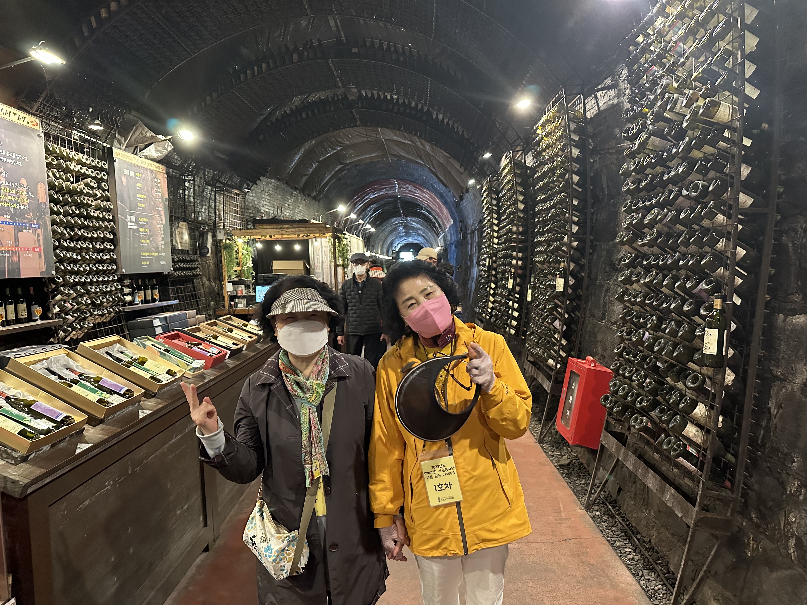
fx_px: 560
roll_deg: +2.6
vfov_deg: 56.8
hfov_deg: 71.6
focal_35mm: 24
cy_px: 302
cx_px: 404
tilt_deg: -4.7
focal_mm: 6.86
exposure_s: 1/60
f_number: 1.78
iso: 800
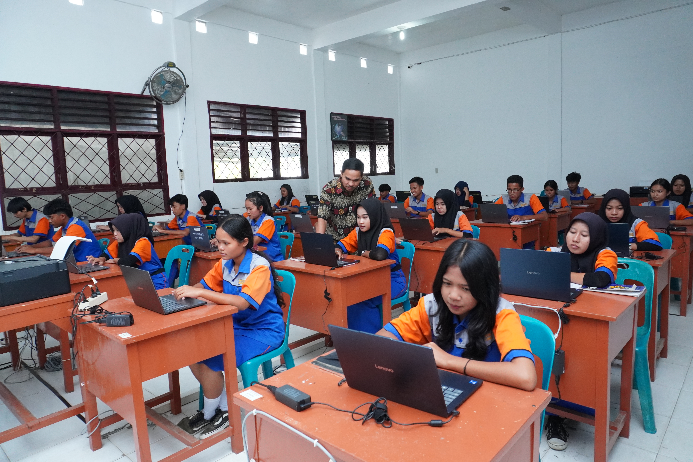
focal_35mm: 24
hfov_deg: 73.7
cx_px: 346
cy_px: 231
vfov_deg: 53.1
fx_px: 462
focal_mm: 16
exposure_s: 1/200
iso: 2500
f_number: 5.6
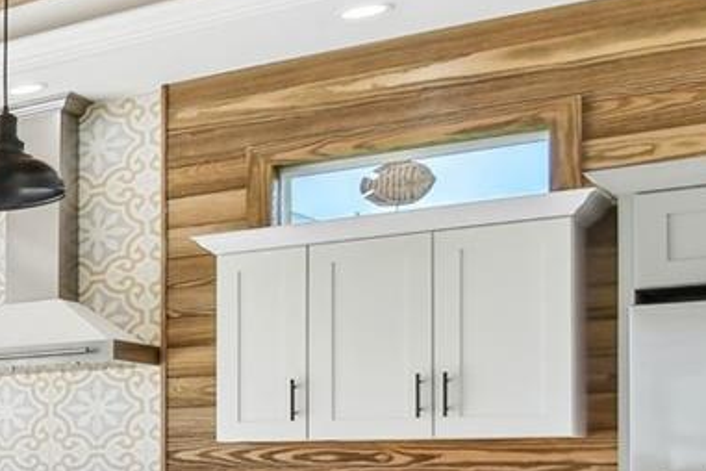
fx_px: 1235
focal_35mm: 63
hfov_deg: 19.7
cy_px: 490
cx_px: -663
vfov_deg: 20.7
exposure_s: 1/320
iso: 100
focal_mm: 10
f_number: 7.1
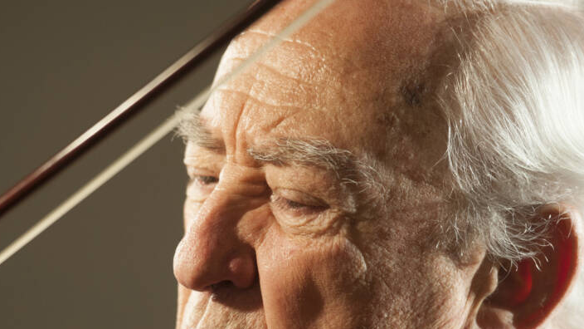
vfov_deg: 3.8
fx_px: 4971
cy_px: 318
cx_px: 187
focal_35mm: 321
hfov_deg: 6.7
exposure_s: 1/250
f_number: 2.8
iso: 800
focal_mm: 180
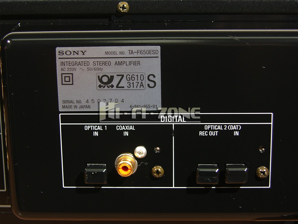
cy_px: 112
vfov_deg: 18.4
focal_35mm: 80
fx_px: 689
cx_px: 149
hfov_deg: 24.4
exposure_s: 1/80
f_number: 3.2
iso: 50
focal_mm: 20.7
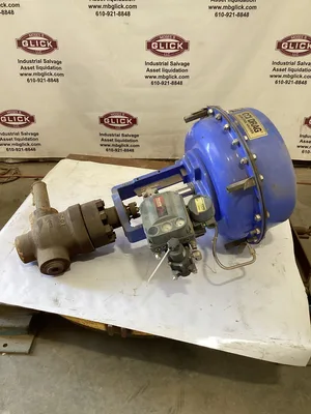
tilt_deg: -30.3
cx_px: 156
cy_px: 207
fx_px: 371
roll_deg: +0.9
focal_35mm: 31
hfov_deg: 45.4
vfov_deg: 58.4
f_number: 2.4
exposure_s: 1/50
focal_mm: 3.3
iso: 80
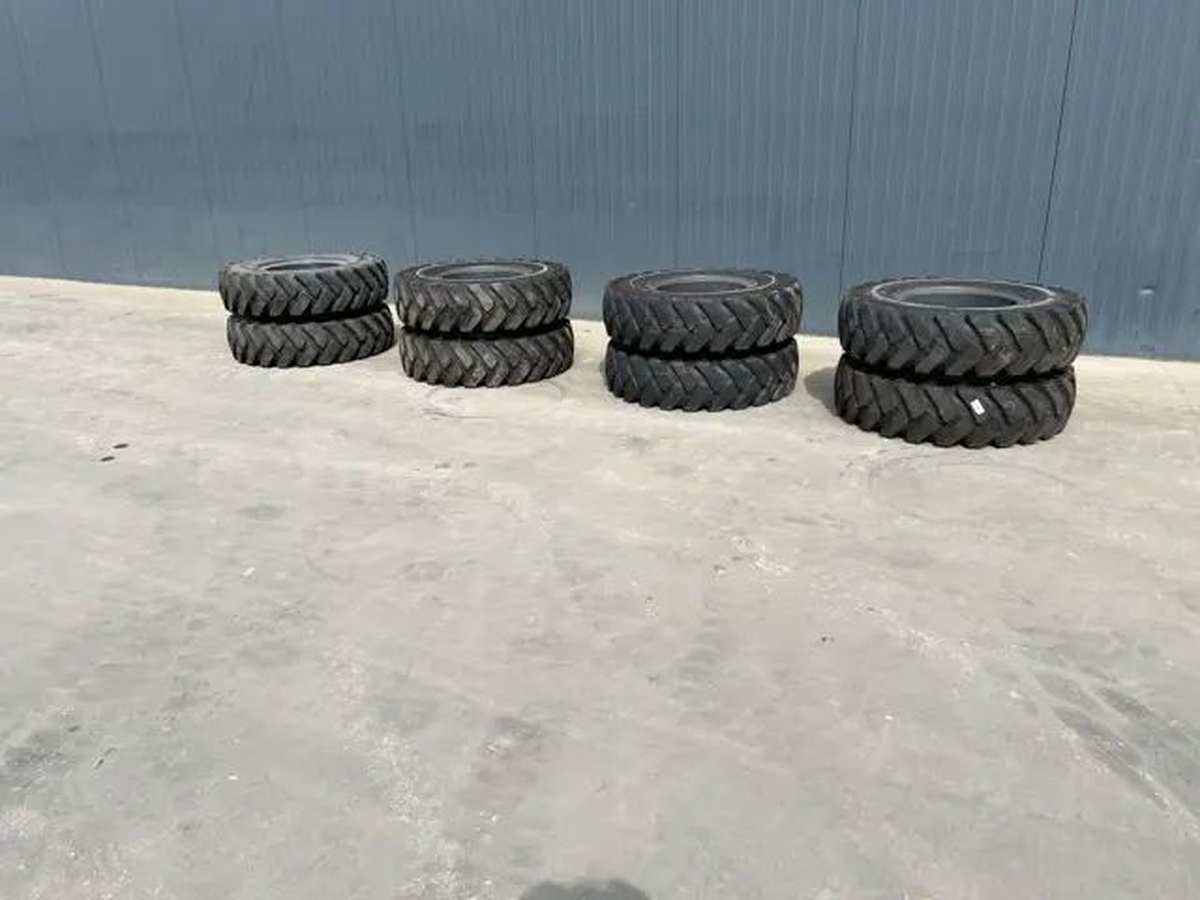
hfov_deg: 67.3
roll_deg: +1.8
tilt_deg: -19.6
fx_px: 901
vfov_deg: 53.1
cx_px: 600
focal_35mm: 26
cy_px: 450
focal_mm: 5.7
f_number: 1.5
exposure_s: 1/2165
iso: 50
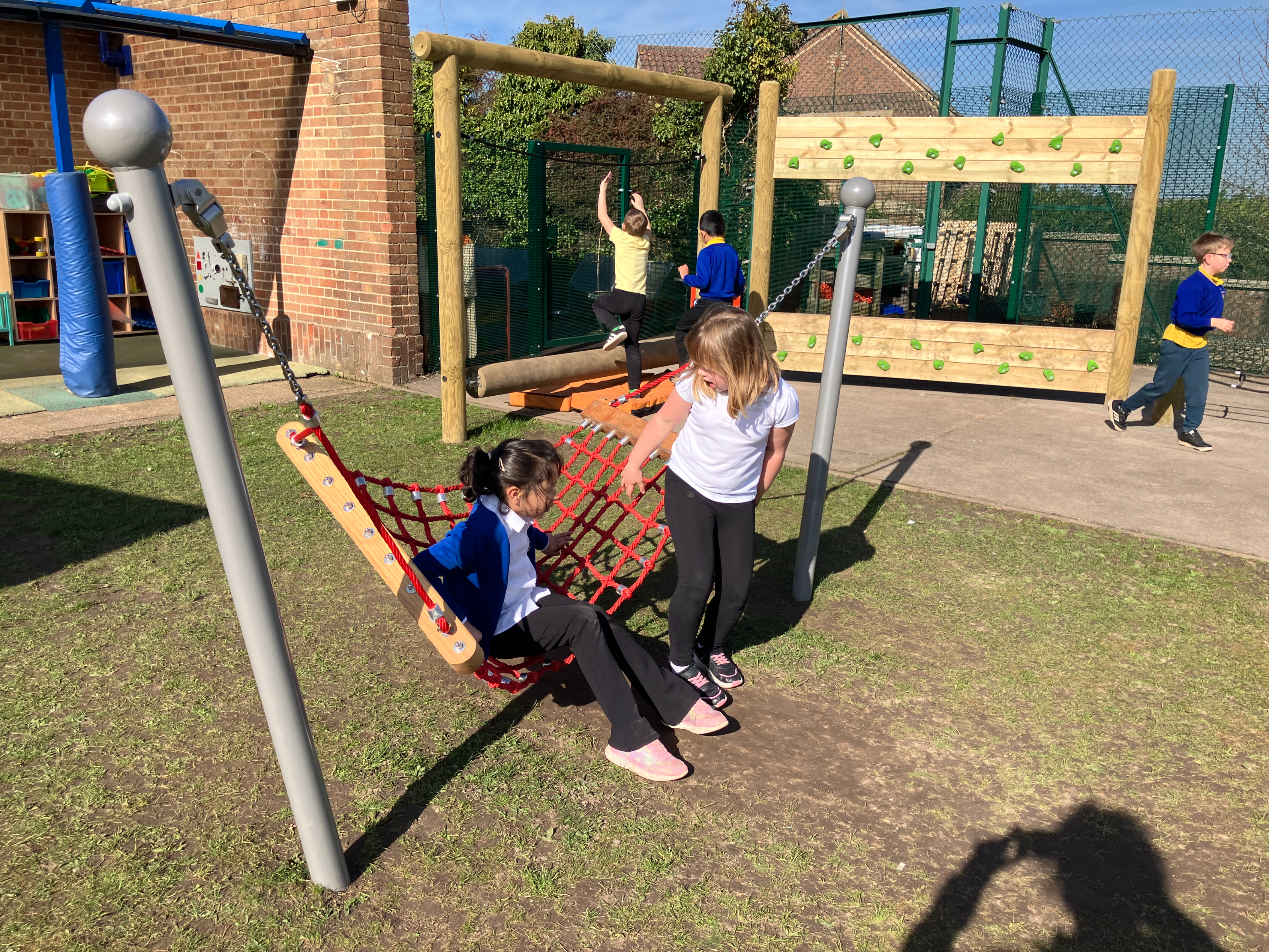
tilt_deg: -14.0
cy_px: 476
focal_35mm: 28
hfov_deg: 63.4
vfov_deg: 49.7
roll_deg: -1.3
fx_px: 1026
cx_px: 634
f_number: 1.8
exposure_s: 1/1621
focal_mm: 3.99
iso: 32
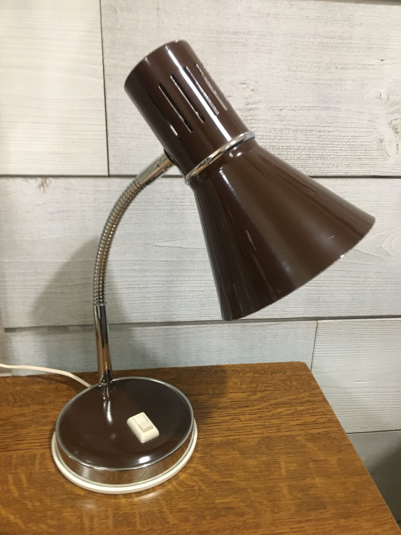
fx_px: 448
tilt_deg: -23.3
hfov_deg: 48.2
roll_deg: -1.8
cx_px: 200
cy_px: 268
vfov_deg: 61.7
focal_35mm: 29
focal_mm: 4.15
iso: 200
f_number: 2.2
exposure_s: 1/17
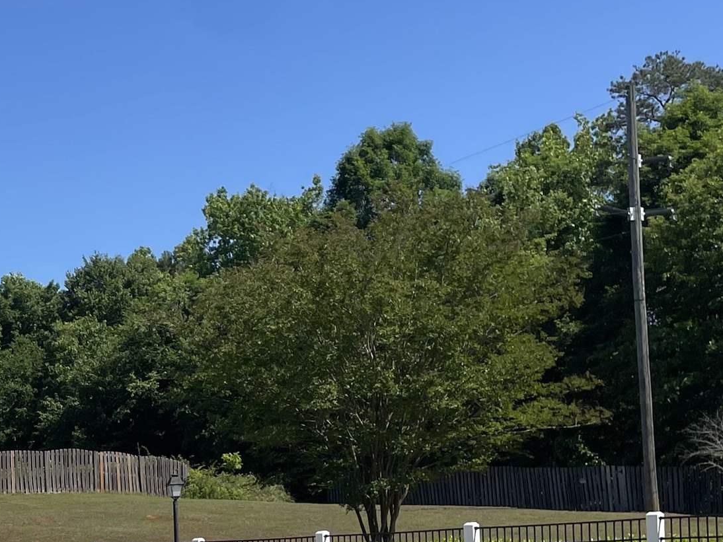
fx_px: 1525
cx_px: -137
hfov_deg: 24.3
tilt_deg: +1.3
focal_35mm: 73
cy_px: 568
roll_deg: +2.8
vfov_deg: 19.5
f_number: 1.6
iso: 32
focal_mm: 4.2
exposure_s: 1/4292
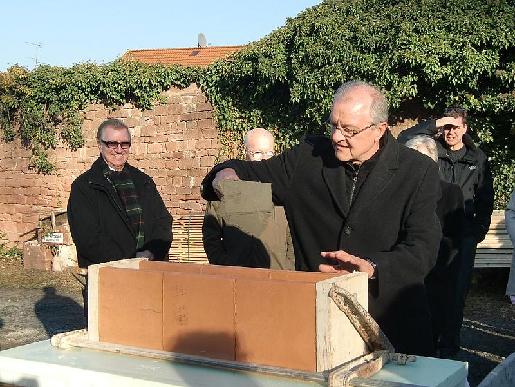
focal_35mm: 47
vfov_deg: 30.9
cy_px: 194
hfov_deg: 40.4
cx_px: 258
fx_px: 699
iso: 64
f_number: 4
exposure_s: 1/320
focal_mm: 8.4
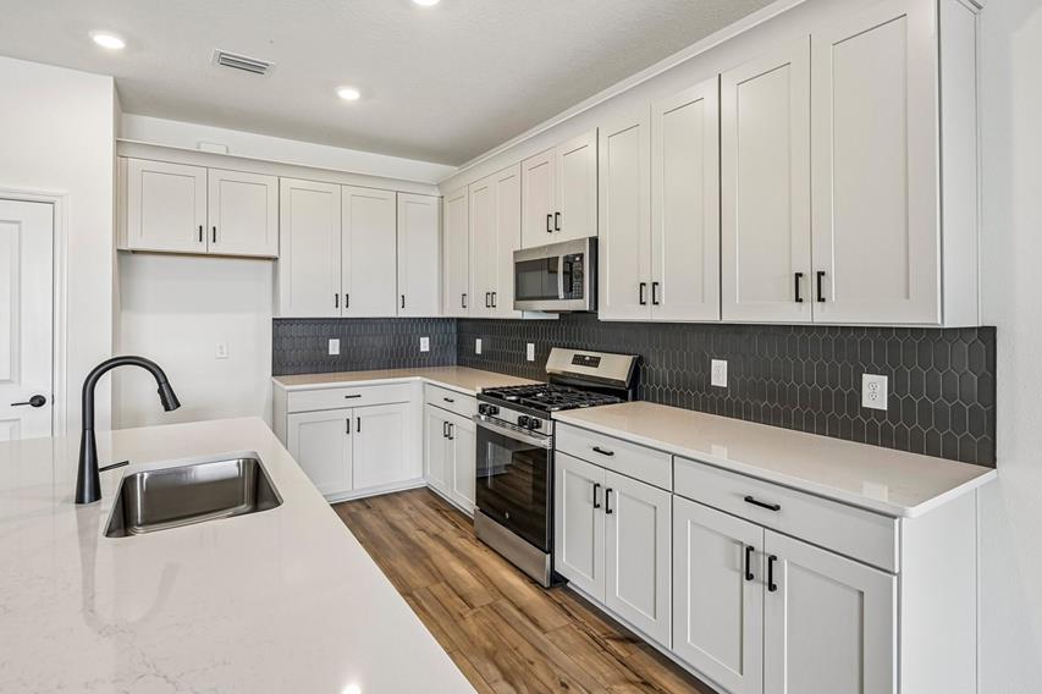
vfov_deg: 67.0
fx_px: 521
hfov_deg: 90.0
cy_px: 299
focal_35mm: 18
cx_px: 508
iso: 400
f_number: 8
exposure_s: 1/25
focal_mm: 15
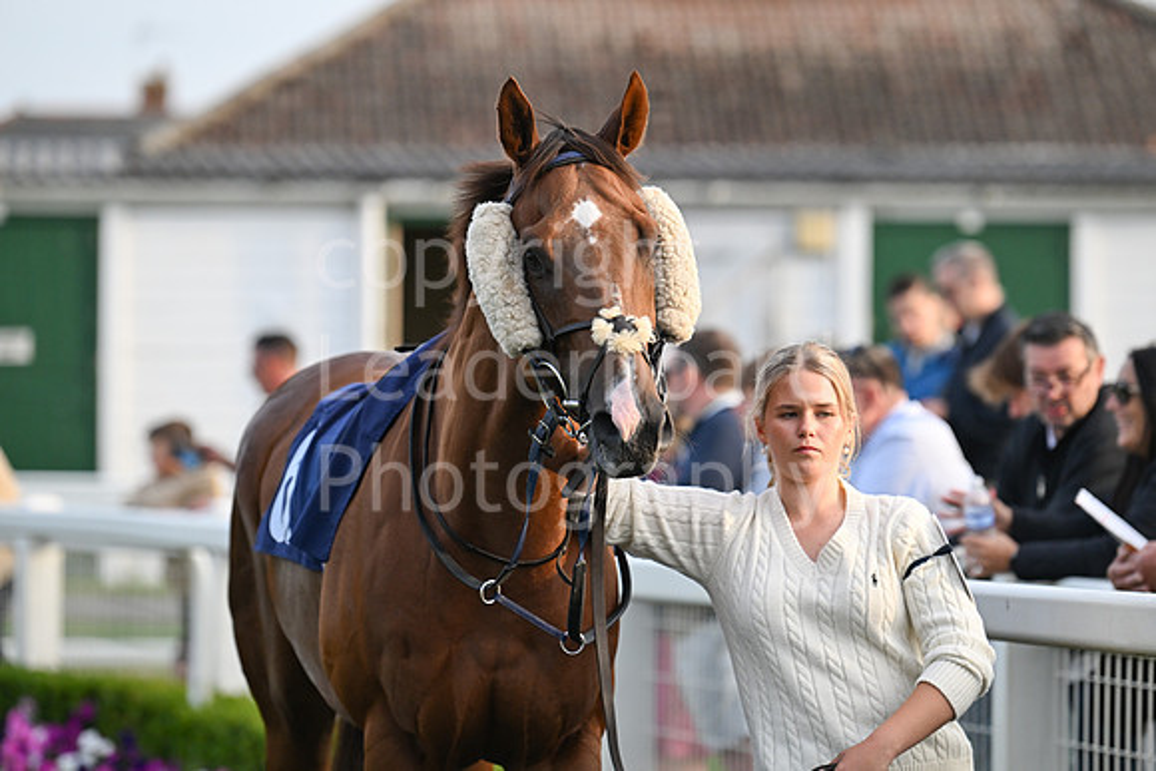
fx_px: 6423
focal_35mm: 200
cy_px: 386
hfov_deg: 10.3
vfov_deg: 6.9
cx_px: 578
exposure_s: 1/2000
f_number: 4
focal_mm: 200
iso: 1250
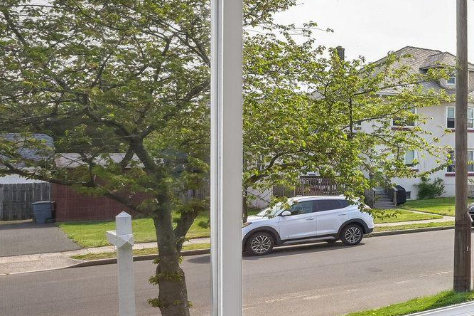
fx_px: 566
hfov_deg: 32.2
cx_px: 640
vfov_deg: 31.1
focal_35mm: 43
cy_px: 146
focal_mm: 14
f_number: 11
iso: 400
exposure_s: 1/60
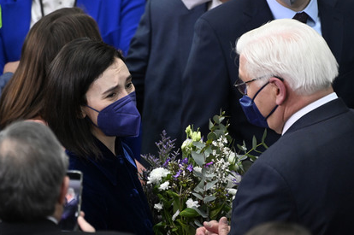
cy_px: 124
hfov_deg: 3.8
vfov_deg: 2.5
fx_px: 5353
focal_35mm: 545
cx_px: 189
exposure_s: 1/400
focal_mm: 500
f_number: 5.6
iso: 8000
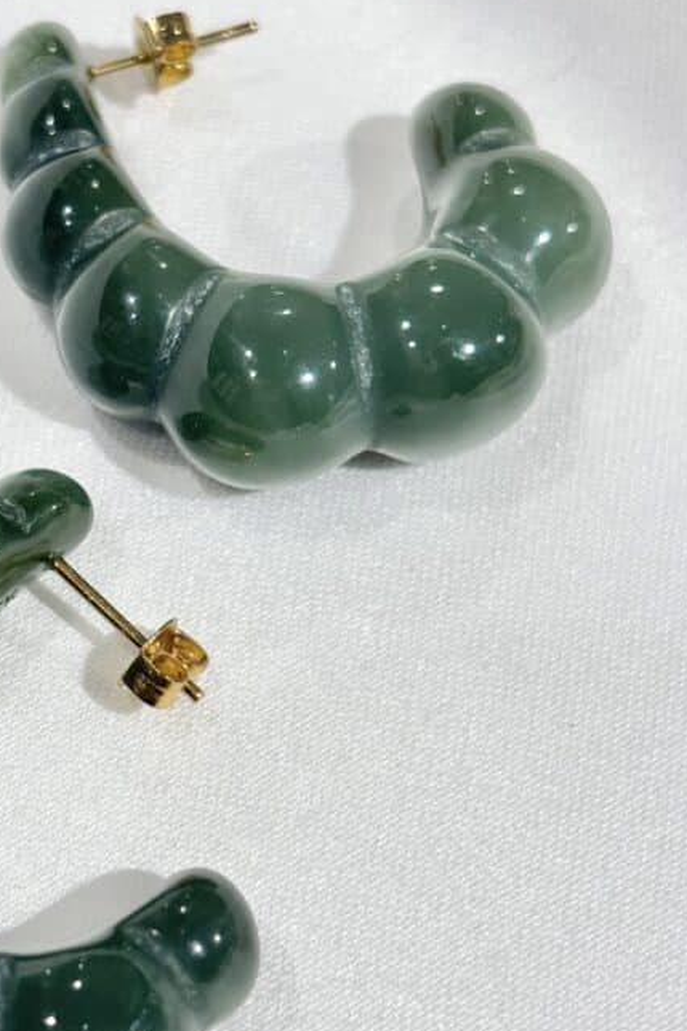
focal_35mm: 86
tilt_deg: -53.3
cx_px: 168
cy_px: 543
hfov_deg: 15.8
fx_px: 2463
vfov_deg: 23.6
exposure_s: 1/243
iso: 32
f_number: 1.6
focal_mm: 5.96
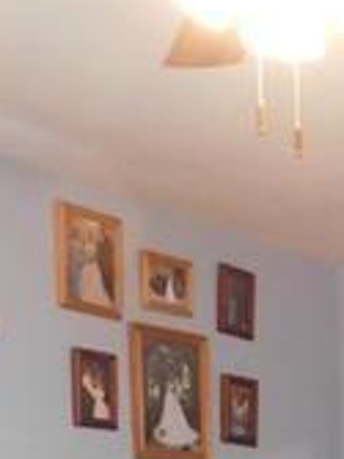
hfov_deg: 12.4
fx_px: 1459
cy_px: 748
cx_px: 589
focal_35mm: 110
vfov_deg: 16.0
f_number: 3
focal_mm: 4
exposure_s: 1/20
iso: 400
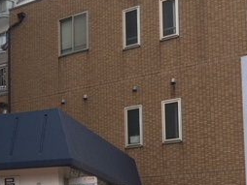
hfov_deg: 25.7
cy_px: 189
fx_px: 521
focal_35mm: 73
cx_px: 20
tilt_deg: +5.3
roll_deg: +0.5
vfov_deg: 19.6
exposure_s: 1/534
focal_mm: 4.15
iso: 25
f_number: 2.2
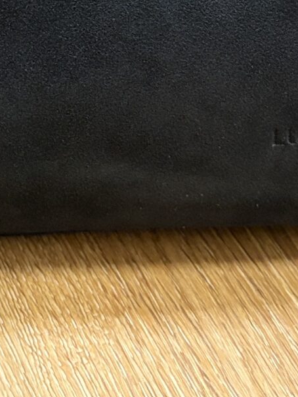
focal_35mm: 110
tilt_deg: -21.0
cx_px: 69
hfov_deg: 13.4
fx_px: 1262
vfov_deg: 15.6
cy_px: -295
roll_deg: -0.5
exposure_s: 1/50
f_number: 1.6
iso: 400
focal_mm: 5.96
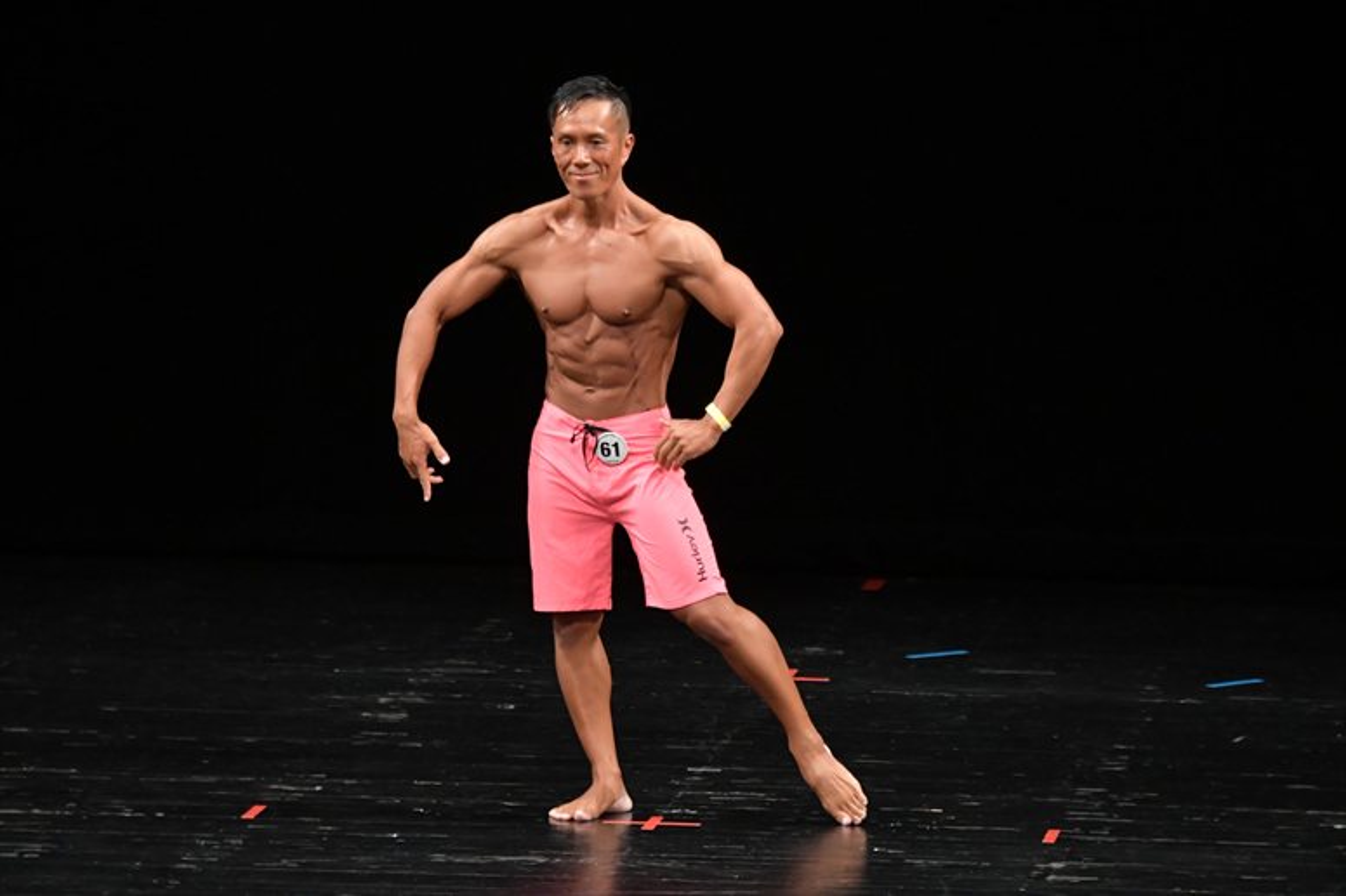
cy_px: 448
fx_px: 10651
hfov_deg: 7.2
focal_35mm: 285
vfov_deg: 4.8
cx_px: 673
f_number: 5.6
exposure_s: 1/400
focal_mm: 190
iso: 3200
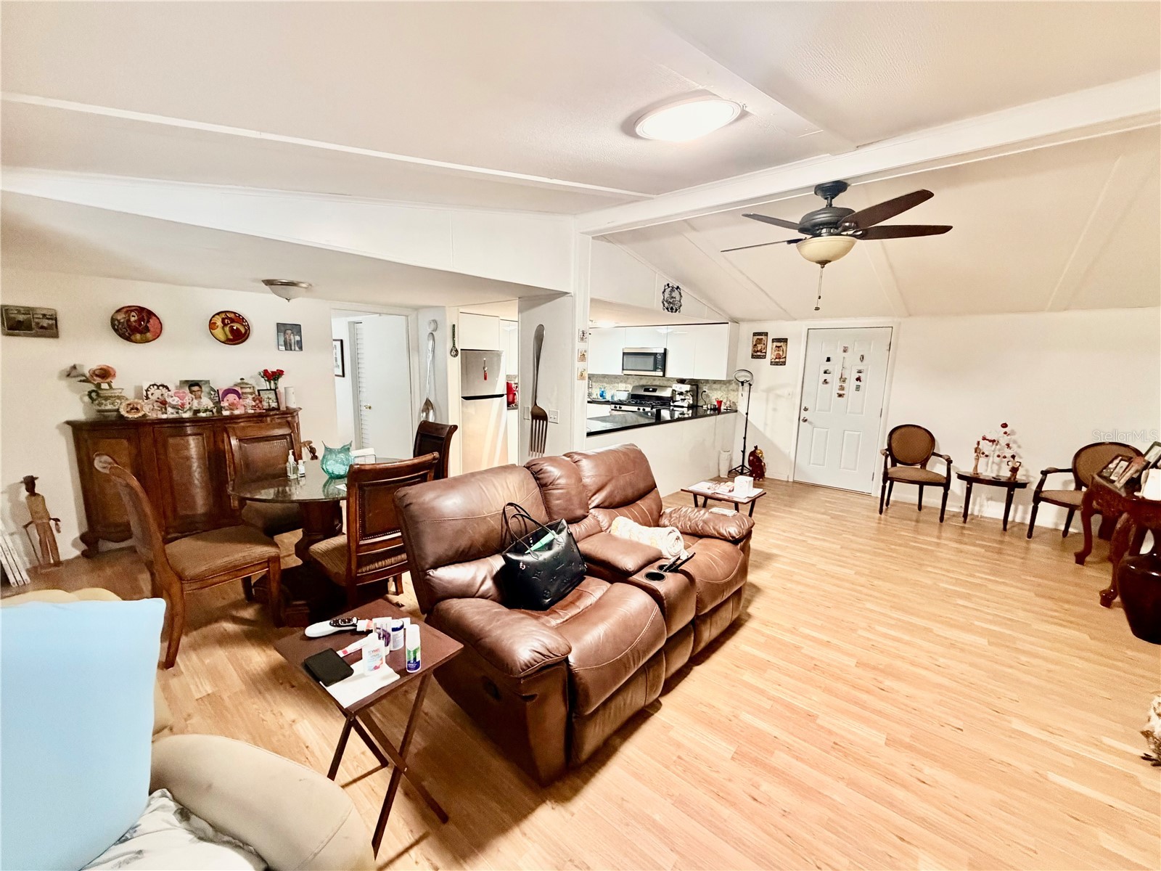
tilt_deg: -8.8
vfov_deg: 85.7
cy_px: 436
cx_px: 580
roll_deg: -1.0
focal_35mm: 14
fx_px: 470
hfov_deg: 102.1
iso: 800
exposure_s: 1/60
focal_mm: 2.22
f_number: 2.2
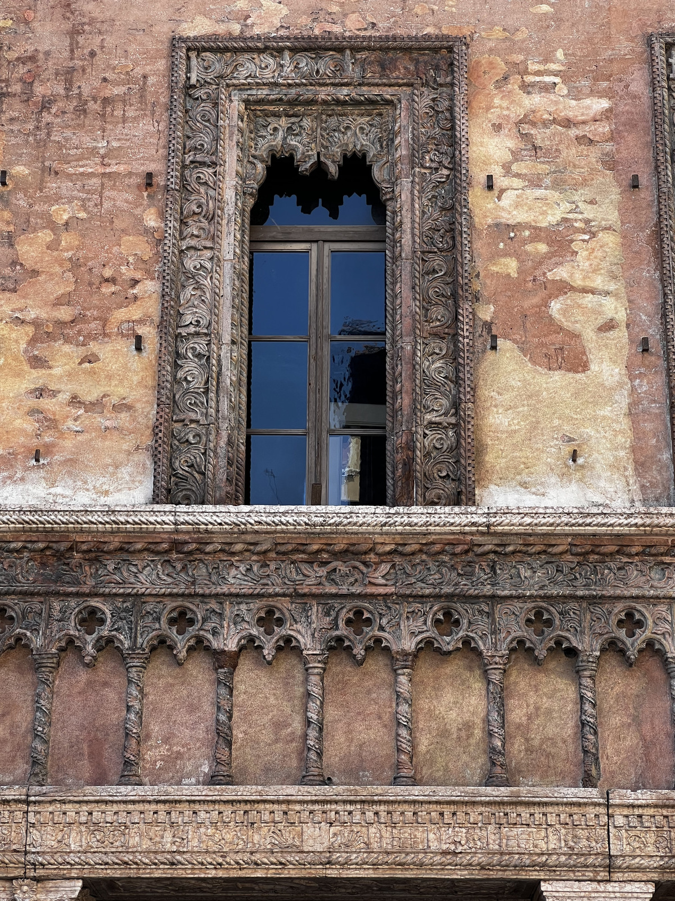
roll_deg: -0.4
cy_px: 450
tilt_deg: +22.6
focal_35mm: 77
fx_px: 2002
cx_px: 338
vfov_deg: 25.3
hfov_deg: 19.1
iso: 32
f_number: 2.8
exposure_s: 1/141
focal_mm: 9
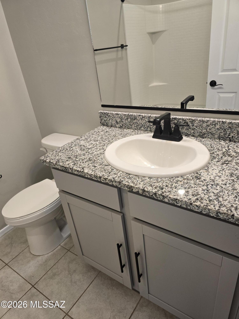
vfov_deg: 73.9
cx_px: 120
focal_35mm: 23
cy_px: 160
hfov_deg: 58.9
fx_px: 212
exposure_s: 1/120
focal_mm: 6.3
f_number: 1.7
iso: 160
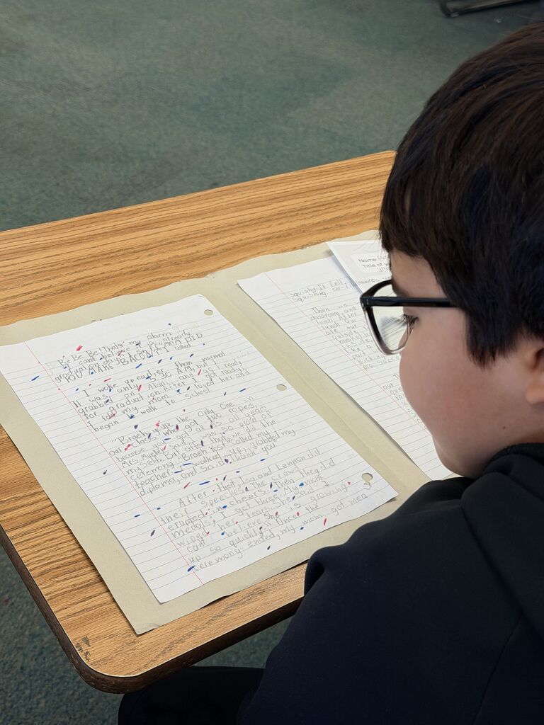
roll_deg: -7.5
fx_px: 1006
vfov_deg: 39.7
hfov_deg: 30.3
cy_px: 362
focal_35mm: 48
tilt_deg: -35.8
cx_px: 272
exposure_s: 1/238
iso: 64
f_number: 1.78
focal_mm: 6.76
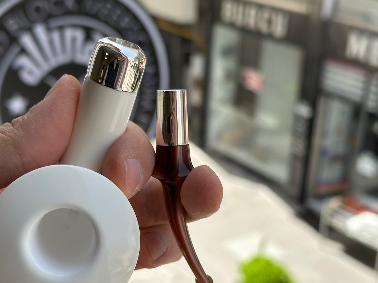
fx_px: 666
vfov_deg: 24.0
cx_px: 181
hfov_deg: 31.7
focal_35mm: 61
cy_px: 169
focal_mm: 6.86
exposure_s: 1/1376
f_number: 1.78
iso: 64
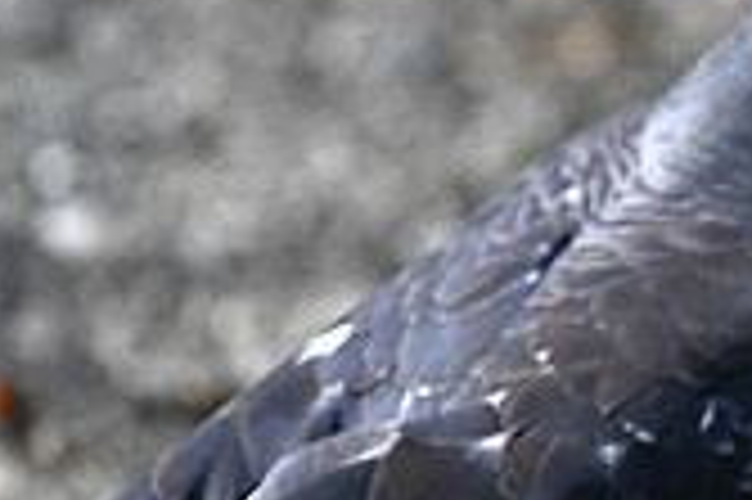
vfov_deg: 0.7
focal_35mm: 2084
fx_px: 43489
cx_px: 1103
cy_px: 227
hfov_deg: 1.0
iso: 3200
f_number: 6.3
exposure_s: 1/3200
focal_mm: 600
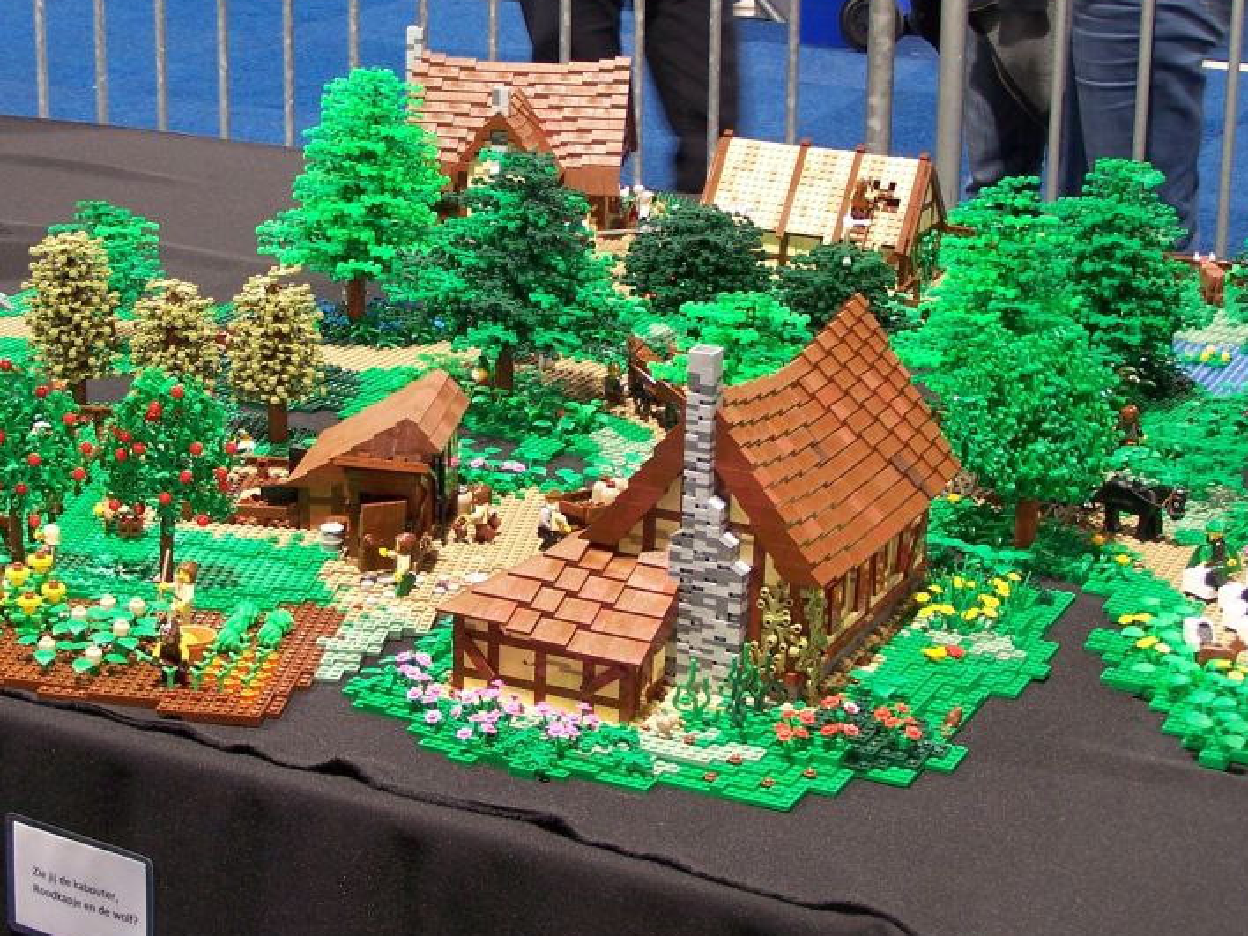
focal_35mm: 81
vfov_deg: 18.2
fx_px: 2920
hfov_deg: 24.1
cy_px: 340
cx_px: 479
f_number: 3.1
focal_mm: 9.3
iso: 80
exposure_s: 1/2
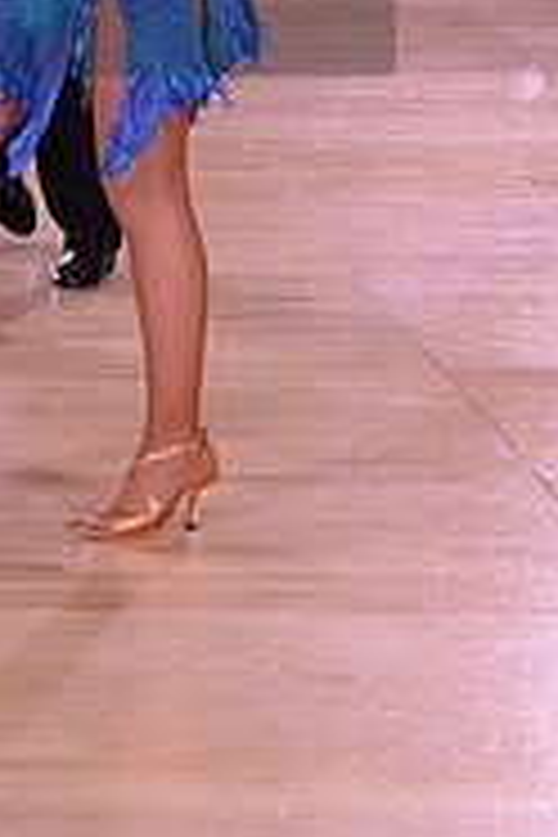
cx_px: -223
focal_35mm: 218
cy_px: -72
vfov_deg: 9.4
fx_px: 5068
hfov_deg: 6.2
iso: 1600
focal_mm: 70
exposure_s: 1/250
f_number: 5.6
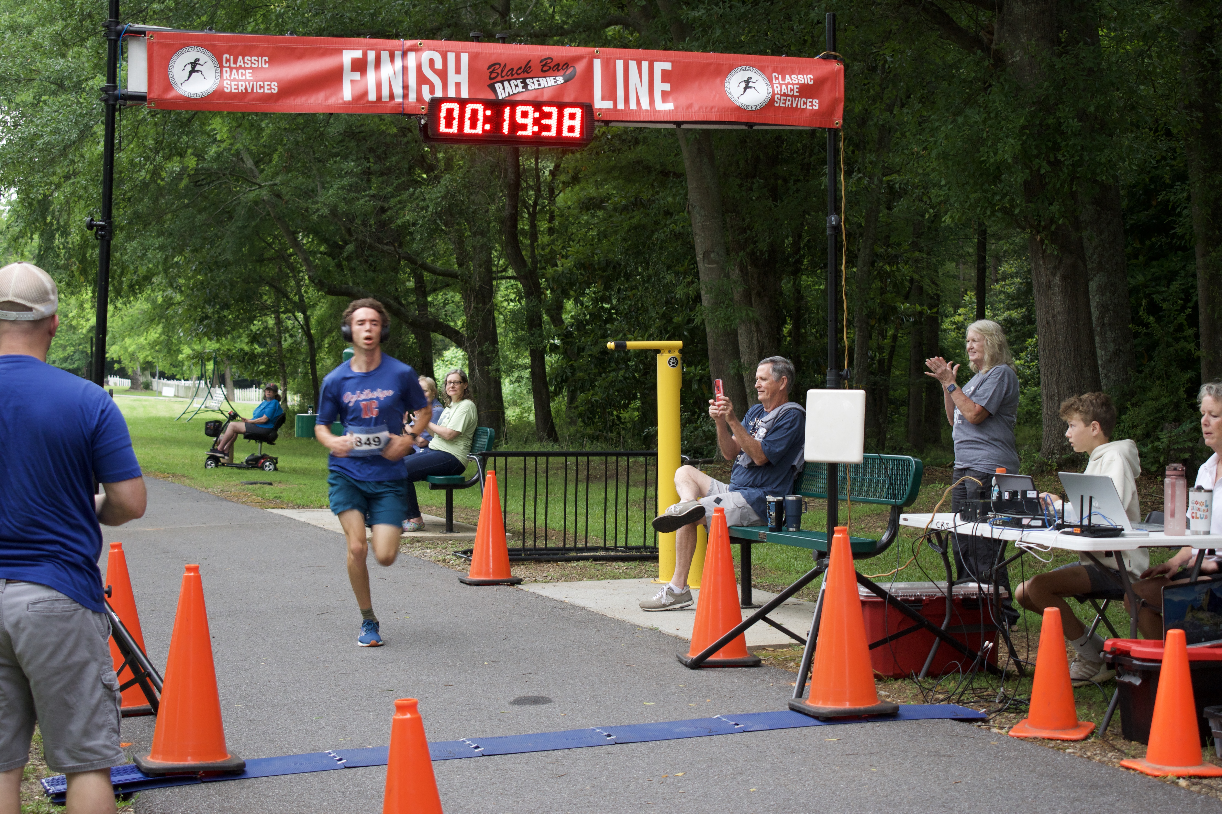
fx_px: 2342
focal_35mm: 69
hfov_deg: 29.2
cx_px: 611
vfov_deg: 19.7
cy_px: 407
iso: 720
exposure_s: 1/60
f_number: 5.3
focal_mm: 46
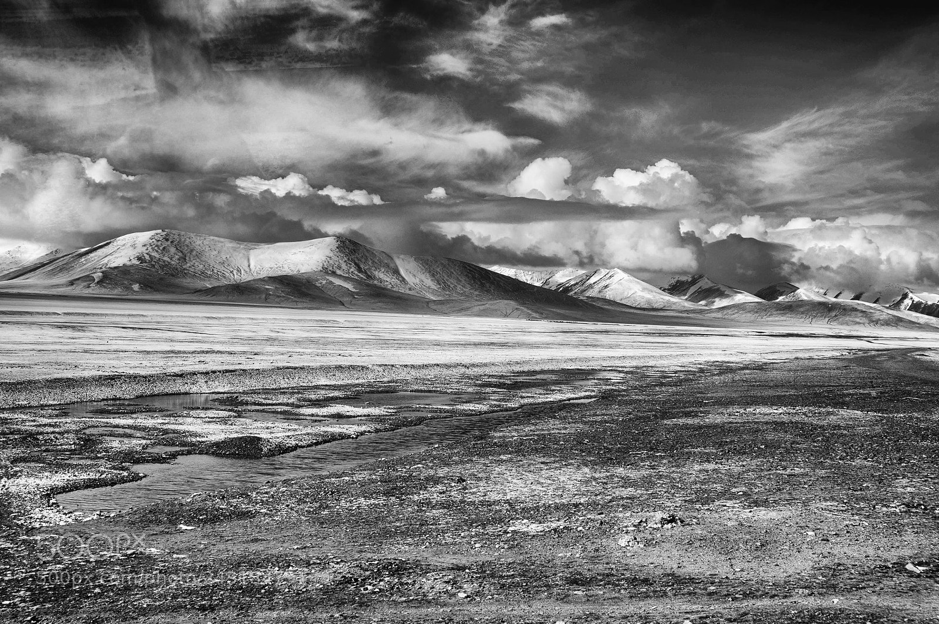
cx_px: 470
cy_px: 312
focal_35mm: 40
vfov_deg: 32.9
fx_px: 1055
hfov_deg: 48.0
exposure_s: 1/1250
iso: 250
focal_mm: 27
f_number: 5.6
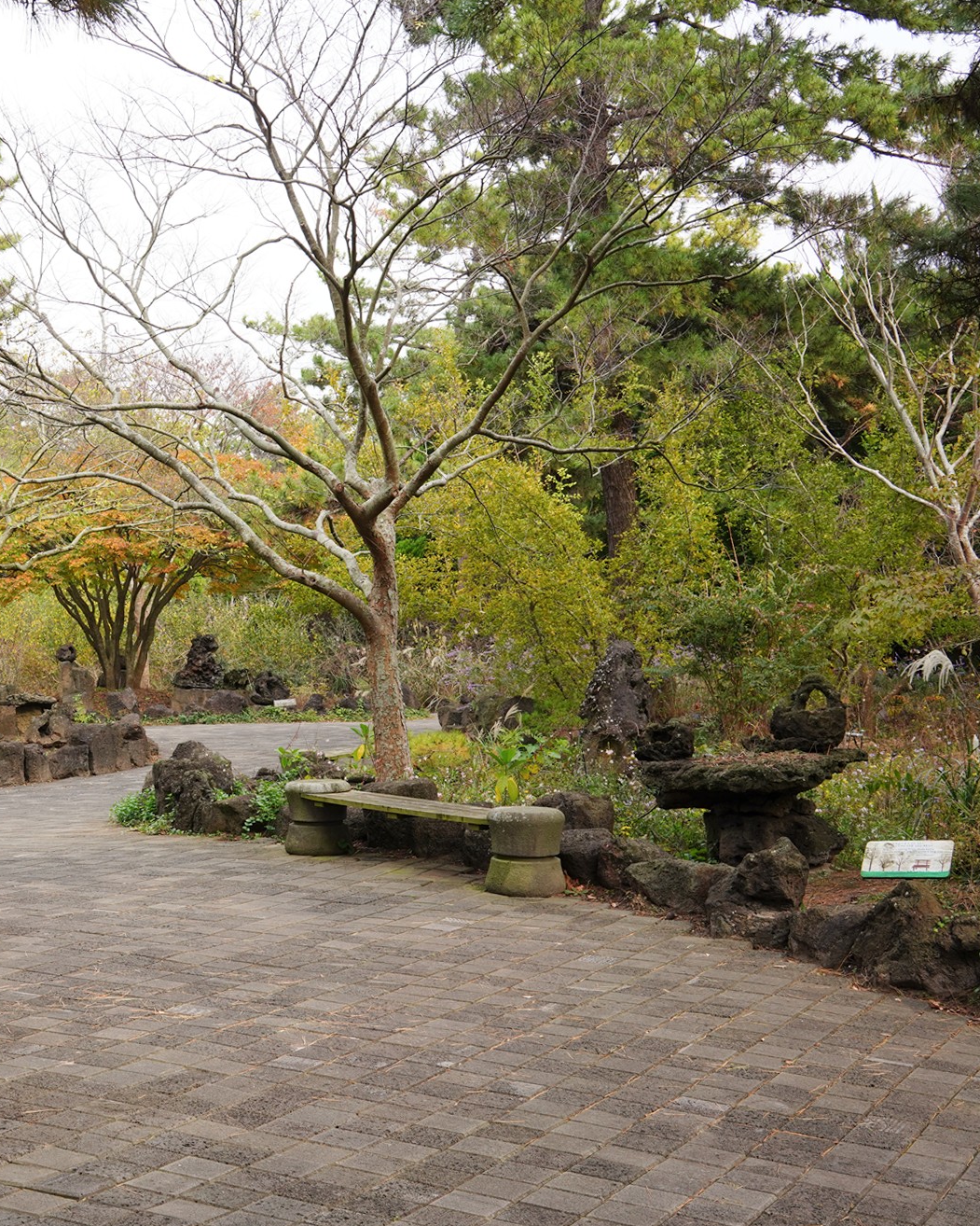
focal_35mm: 50
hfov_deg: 28.8
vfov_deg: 37.3
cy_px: 617
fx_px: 1813
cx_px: 55
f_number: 10
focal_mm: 35
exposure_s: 1/100
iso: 400
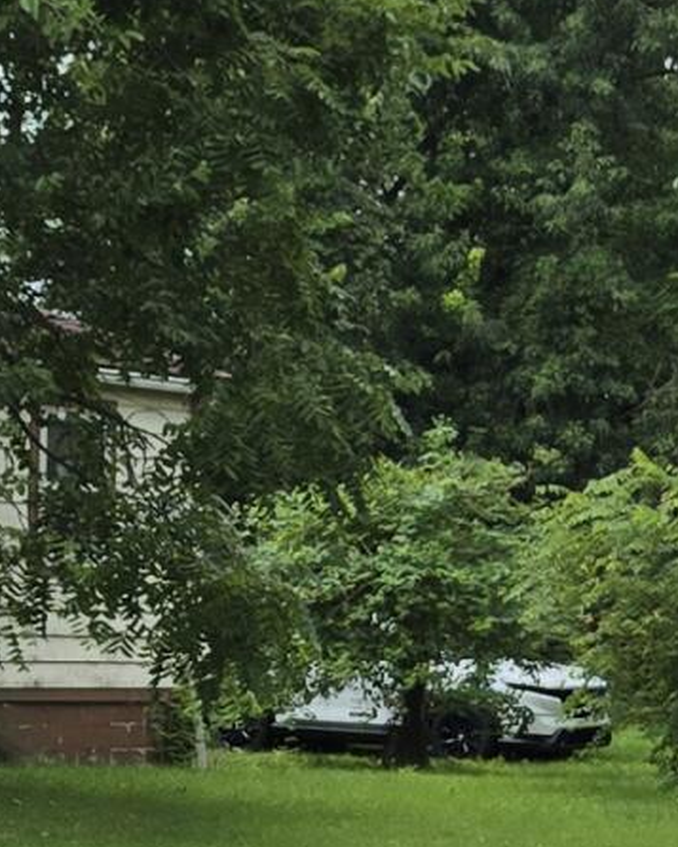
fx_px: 3786
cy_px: 655
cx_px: 224
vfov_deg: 12.7
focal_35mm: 151
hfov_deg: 10.2
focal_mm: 5.4
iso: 25
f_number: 1.8
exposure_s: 1/1809
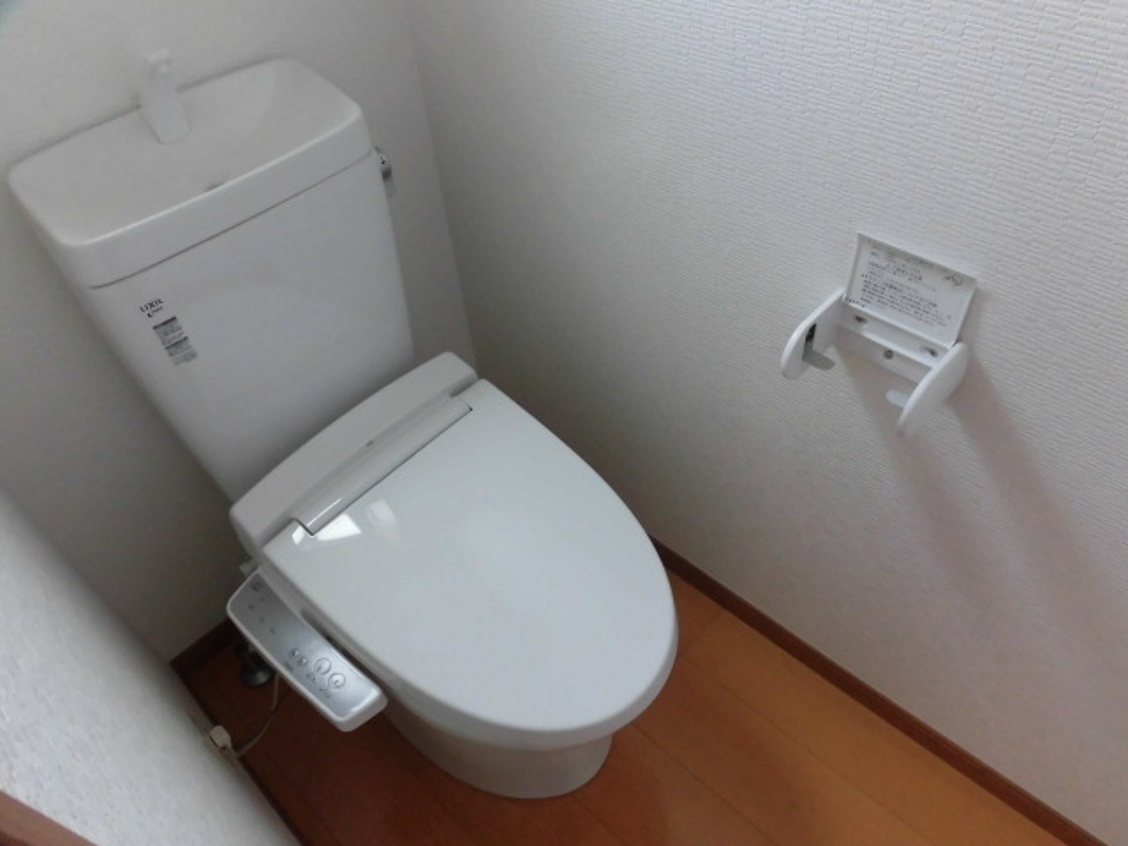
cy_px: 423
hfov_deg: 71.6
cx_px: 564
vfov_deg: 56.8
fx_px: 782
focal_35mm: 24
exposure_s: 1/40
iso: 250
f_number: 3.1
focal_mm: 4.3
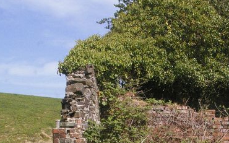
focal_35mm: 65
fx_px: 406
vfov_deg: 19.2
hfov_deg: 31.1
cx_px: 167
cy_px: 153
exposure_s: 1/2000
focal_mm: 21
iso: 3200
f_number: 13
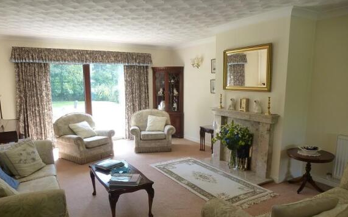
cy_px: 128
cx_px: 172
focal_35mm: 26
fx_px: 247
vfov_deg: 47.4
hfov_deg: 70.4
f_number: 3.3
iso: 160
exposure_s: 1/60
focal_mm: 4.3
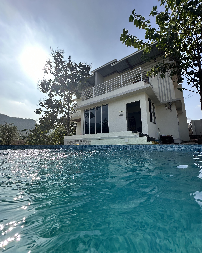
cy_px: 125
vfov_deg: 96.8
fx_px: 112
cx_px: 99
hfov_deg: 84.0
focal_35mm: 15
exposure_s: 1/1221
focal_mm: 2.22
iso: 40
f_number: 2.2
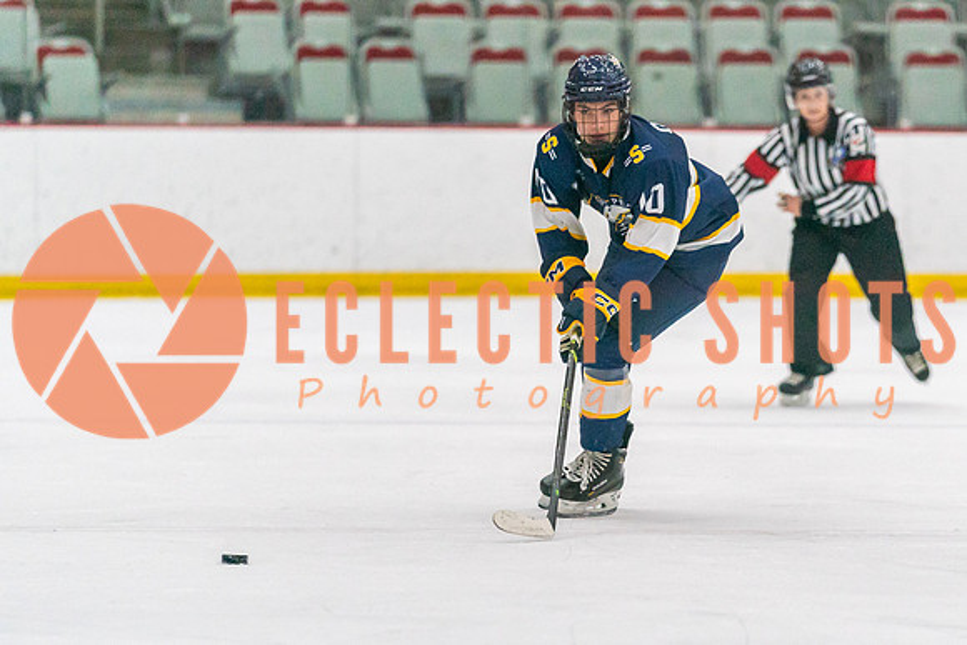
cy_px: 443
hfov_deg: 6.2
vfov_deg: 4.1
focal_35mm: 333
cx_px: 622
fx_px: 8957
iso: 3200
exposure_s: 1/1250
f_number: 2.8
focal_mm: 200
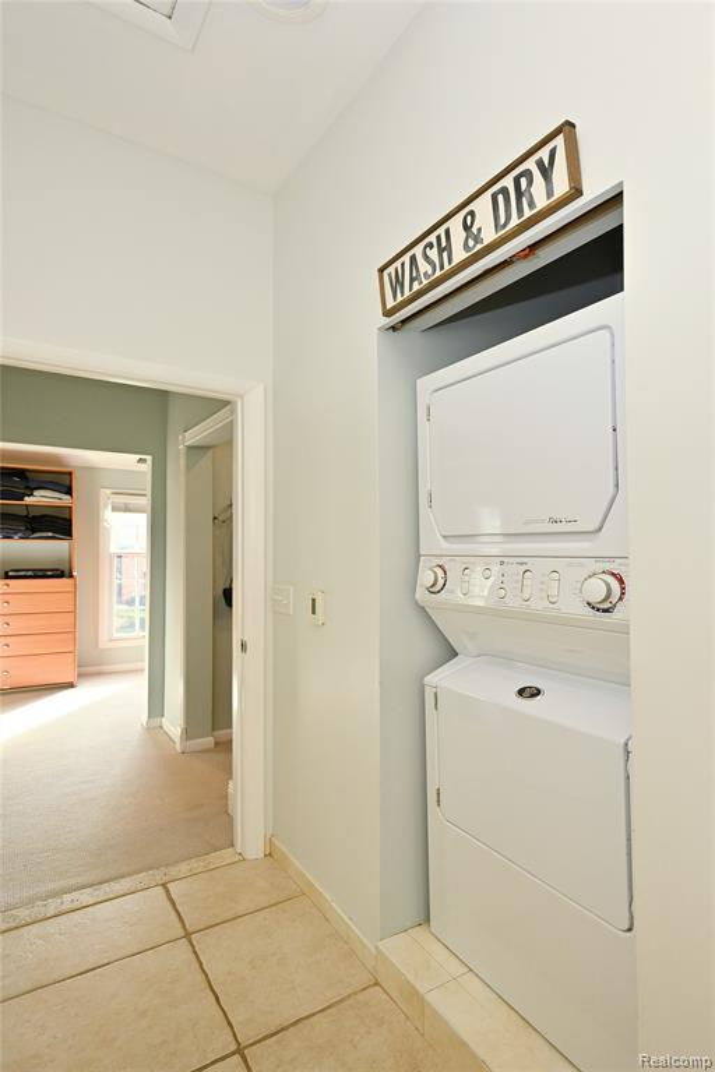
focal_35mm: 14
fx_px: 417
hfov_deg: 81.2
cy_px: 536
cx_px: 358
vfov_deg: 104.3
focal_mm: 14
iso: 250
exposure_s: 1/40
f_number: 7.1
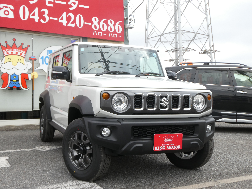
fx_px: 291
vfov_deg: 36.0
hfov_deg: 46.8
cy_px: 94
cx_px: 126
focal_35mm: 40
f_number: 5.6
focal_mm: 7.2
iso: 80
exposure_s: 1/100
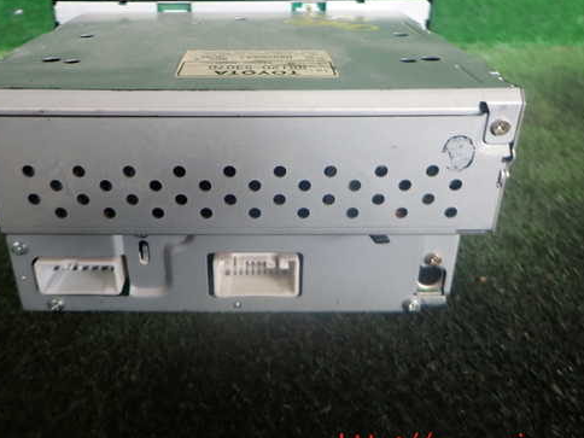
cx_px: 250
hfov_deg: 58.1
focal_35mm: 31
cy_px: 189
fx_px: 523
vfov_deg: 45.3
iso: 200
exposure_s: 1/125
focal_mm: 4.5
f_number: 2
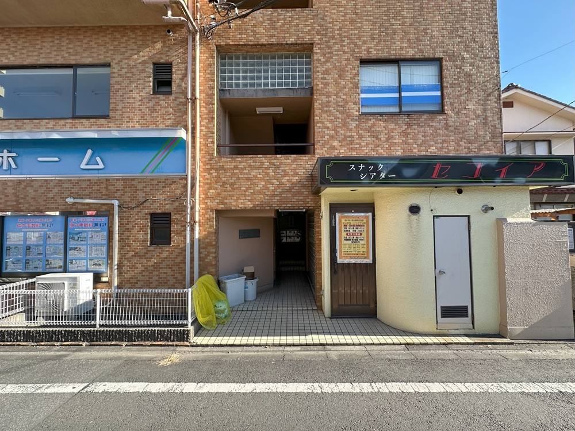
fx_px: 233
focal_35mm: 14
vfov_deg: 85.7
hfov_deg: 102.1
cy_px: 216
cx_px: 288
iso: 40
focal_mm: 2.22
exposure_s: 1/285
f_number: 2.2
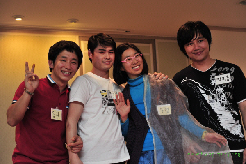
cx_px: 123
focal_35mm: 70
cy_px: 82
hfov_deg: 28.9
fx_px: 478
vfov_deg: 19.4
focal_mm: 70
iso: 1000
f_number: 4
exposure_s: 1/100
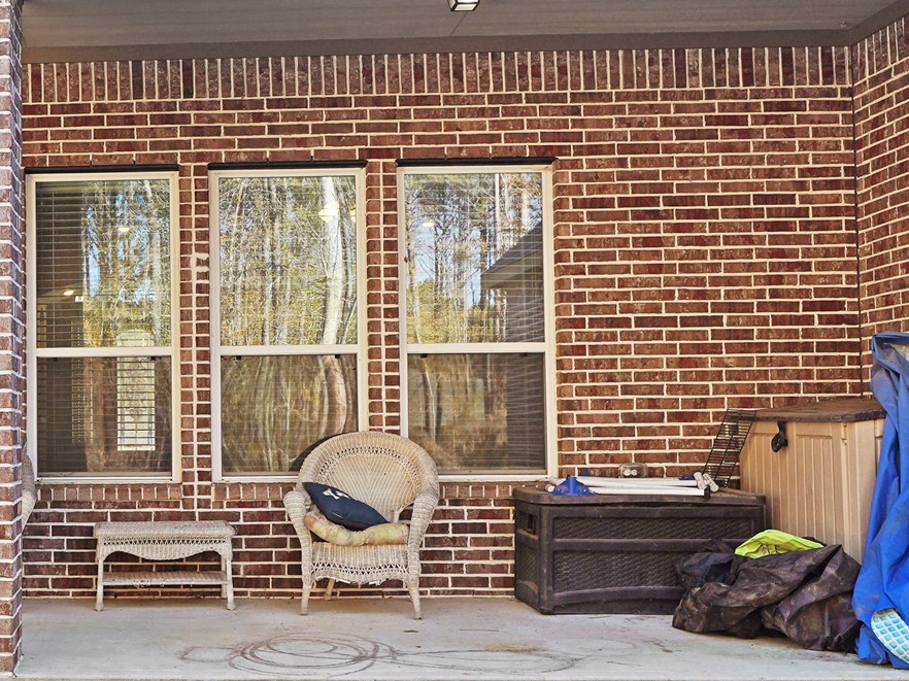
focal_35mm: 45
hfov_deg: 38.7
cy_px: 385
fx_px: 1181
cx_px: 63
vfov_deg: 32.1
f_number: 6.3
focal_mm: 19
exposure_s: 1/125
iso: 200
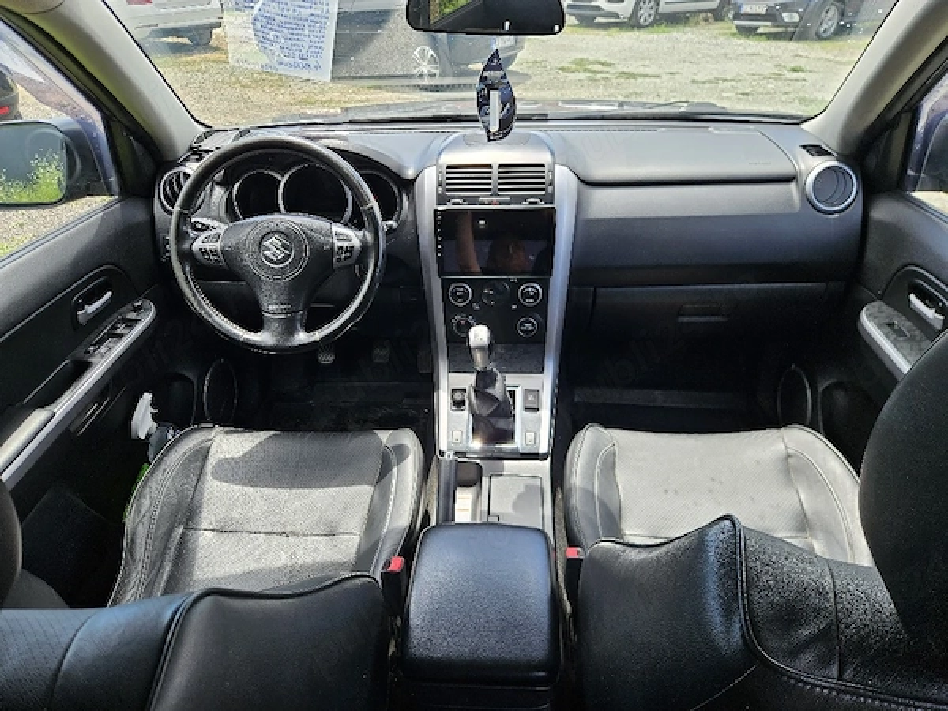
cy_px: 356
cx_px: 474
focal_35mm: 23
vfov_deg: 58.9
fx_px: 630
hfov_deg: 73.9
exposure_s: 1/200
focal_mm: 5.4
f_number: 1.8
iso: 25
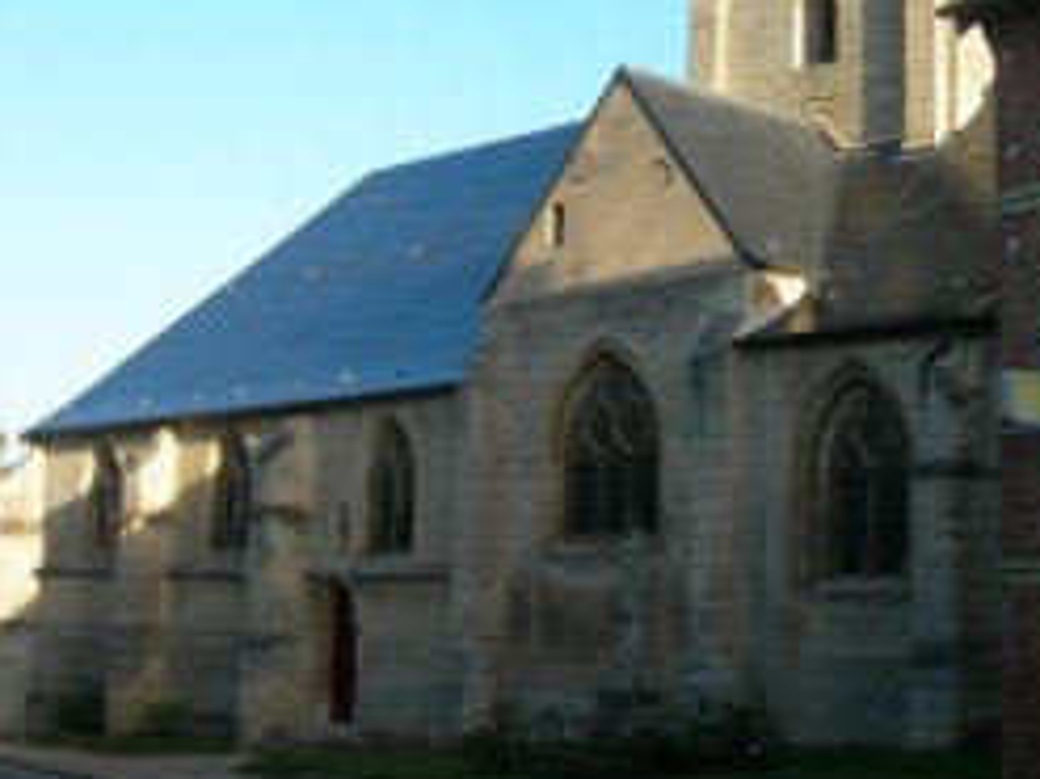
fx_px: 2072
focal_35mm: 69
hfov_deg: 27.5
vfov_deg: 20.9
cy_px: 97
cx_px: 867
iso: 50
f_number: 4.8
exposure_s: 1/153
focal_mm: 7.8
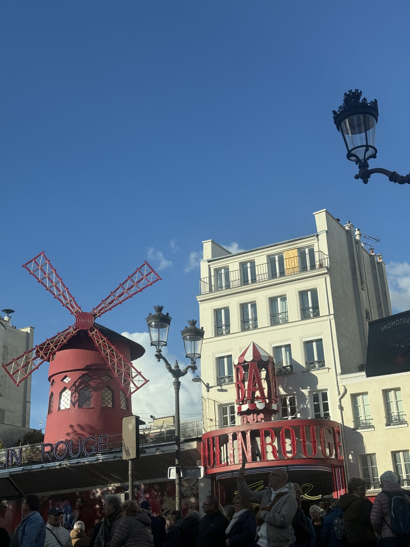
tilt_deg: +22.0
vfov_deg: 39.7
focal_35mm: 48
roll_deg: +4.1
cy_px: 274
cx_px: 205
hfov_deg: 30.3
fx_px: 758
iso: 64
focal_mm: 6.76
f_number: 1.78
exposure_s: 1/2976
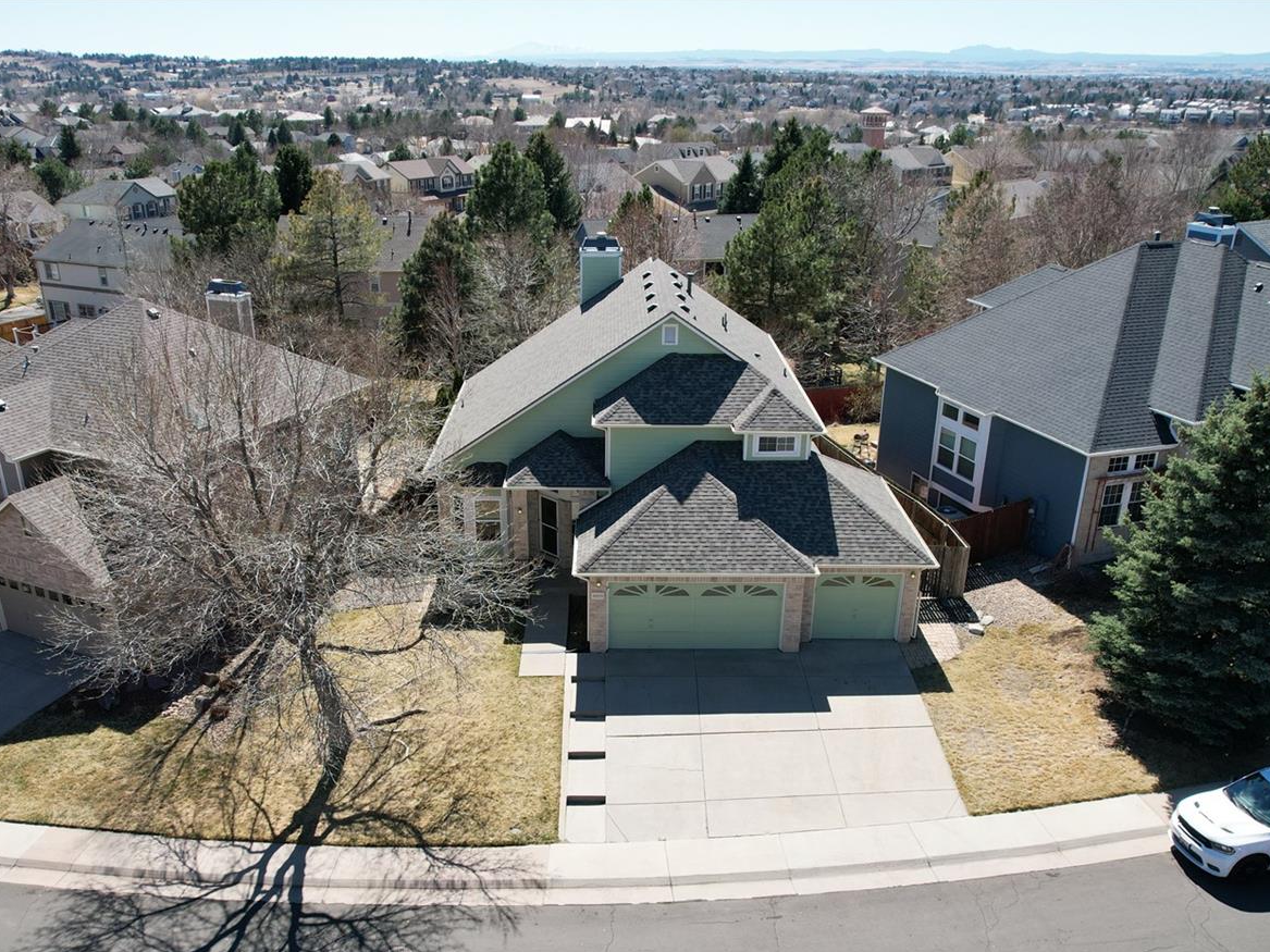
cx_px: 602
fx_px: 1064
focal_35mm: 29
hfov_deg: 61.6
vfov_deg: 47.9
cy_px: 577
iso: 200
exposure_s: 1/2000
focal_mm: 8.38
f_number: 2.8
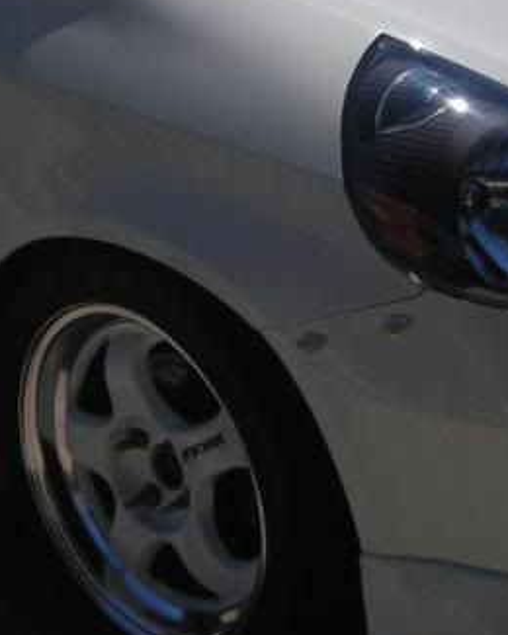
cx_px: 188
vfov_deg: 16.3
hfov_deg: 13.2
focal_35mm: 117
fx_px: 2199
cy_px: 131
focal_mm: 6.3
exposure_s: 1/591
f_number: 6.4
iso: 50
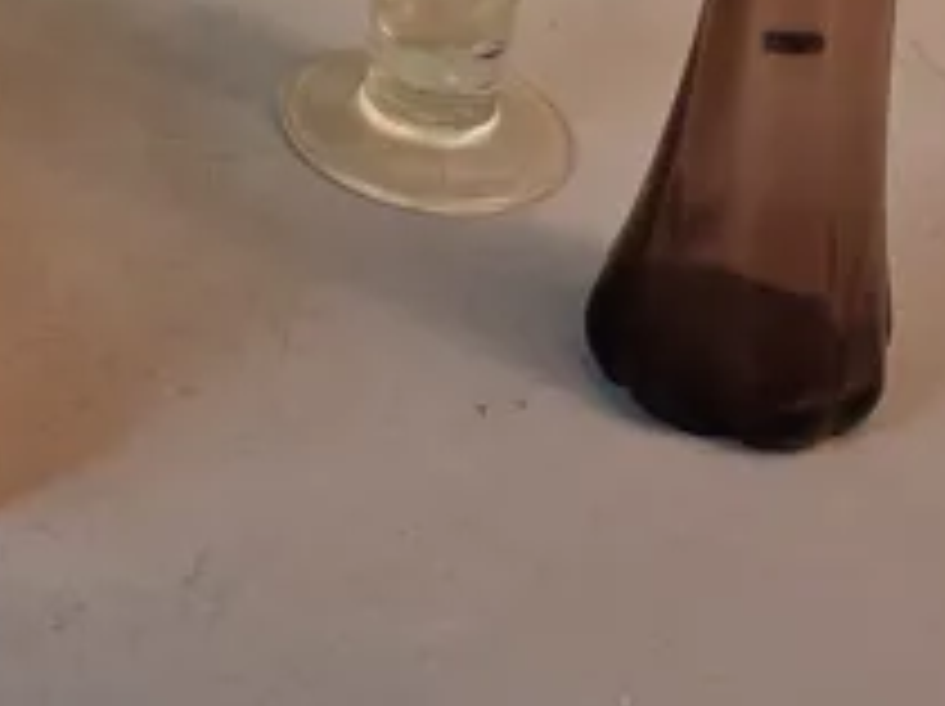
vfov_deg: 13.2
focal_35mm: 103
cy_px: -499
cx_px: -212
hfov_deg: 18.1
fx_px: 2809
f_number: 1.8
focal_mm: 4
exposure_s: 1/50
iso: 250
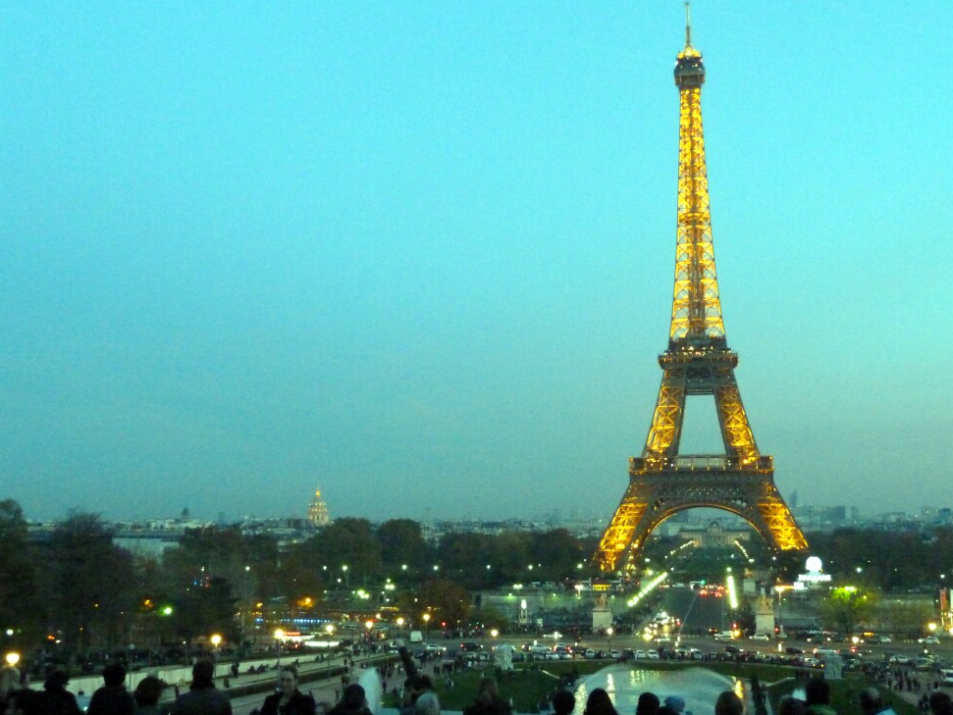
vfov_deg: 36.8
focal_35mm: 39
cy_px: 365
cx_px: 468
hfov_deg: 47.8
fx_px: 1074
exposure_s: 1/20
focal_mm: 6.1
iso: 800
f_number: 3.6
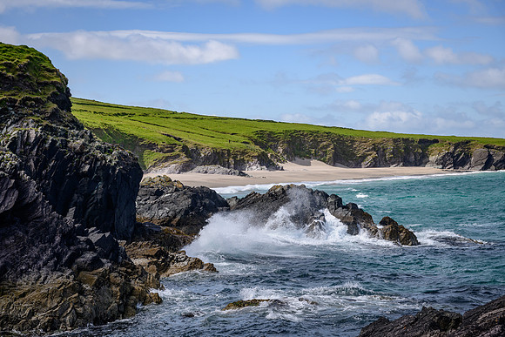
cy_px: 168
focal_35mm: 71
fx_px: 1003
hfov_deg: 28.3
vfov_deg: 19.1
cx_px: 252
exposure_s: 1/640
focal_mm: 70
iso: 200
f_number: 8
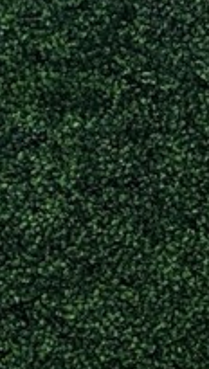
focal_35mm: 191
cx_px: 513
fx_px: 1873
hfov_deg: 6.1
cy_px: 346
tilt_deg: -7.5
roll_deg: -1.3
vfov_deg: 11.2
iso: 80
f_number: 1.78
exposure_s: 1/1238
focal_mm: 6.76
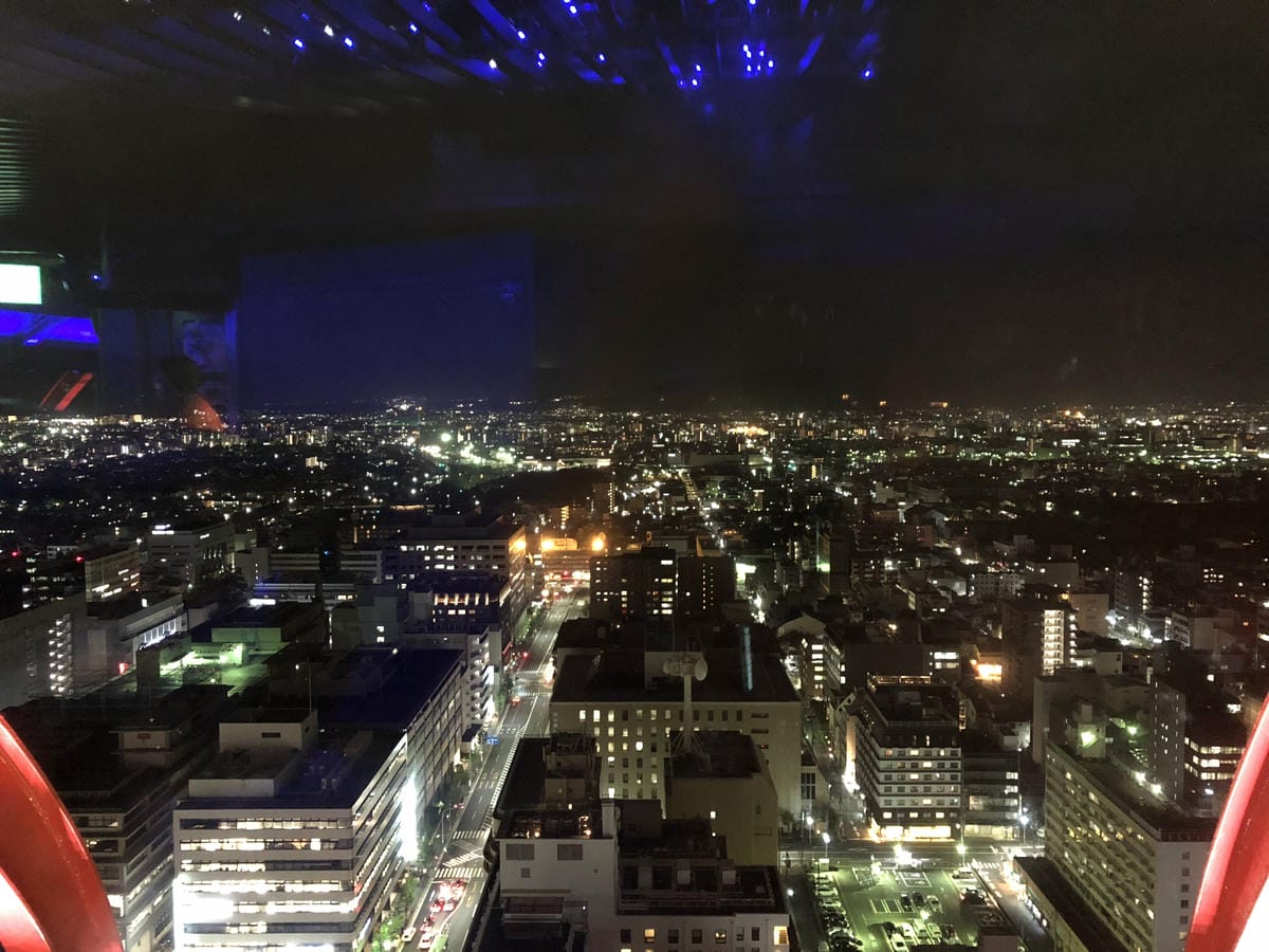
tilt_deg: -4.9
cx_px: 634
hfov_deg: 61.7
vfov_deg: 48.2
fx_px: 1063
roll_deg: +0.1
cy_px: 476
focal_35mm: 29
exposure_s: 1/4
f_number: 1.8
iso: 400
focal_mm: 3.99
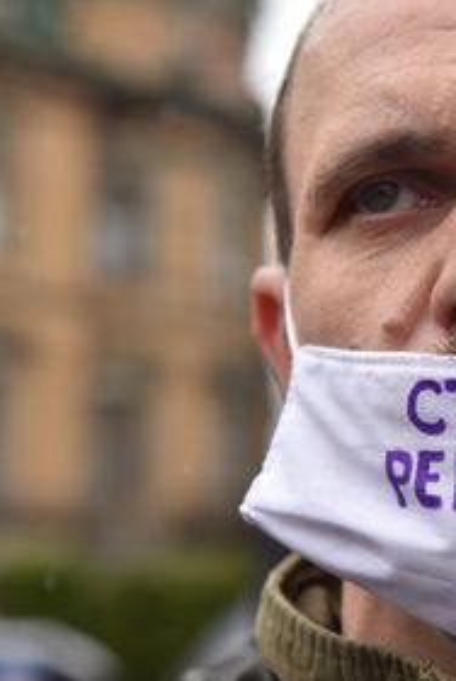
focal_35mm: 136
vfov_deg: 15.1
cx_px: 420
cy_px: 361
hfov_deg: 10.1
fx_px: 2577
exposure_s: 1/1000
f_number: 5
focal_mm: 85
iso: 500
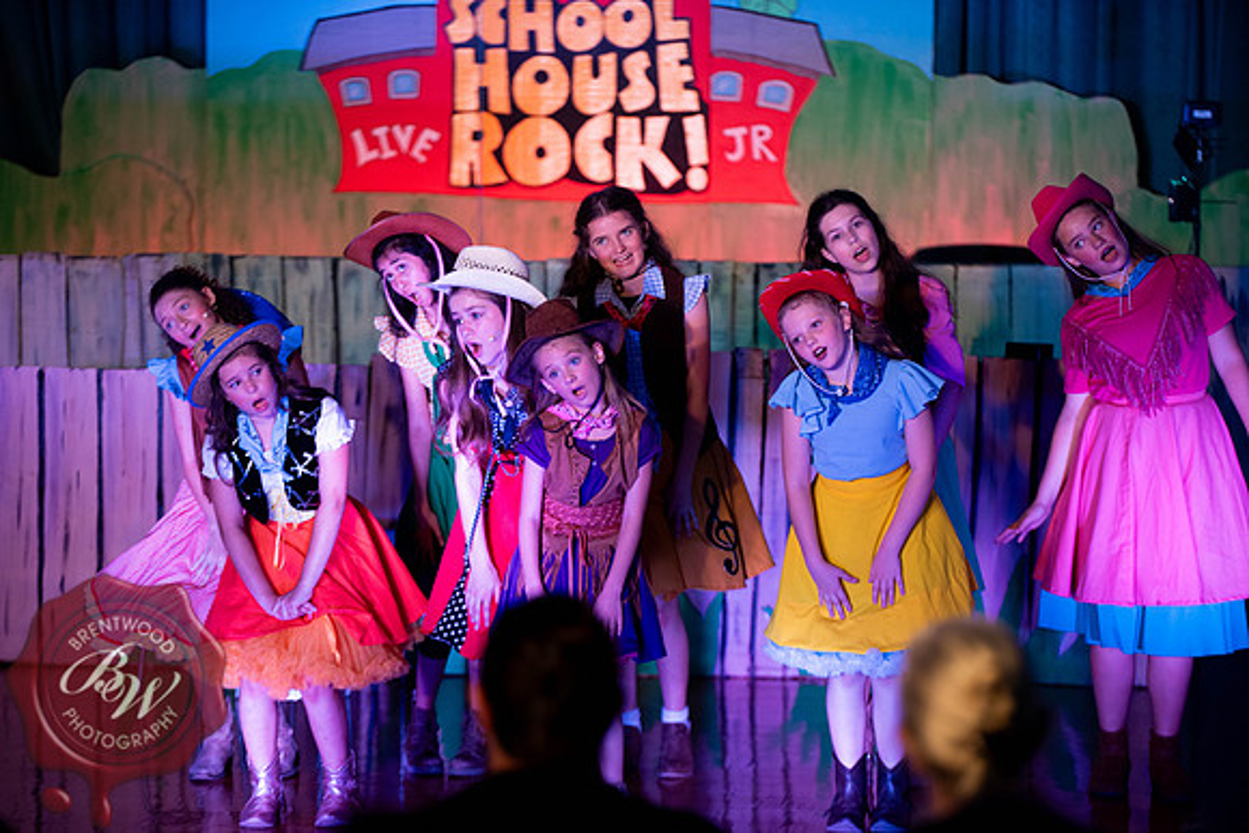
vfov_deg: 10.6
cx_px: 624
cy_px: 416
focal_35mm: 130
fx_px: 4511
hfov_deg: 15.8
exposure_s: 1/160
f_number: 2.8
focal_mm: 130
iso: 800
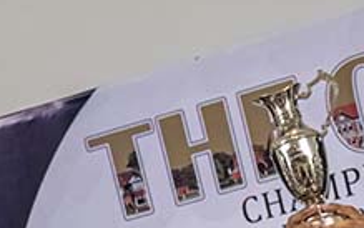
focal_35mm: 107
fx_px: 1062
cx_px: 445
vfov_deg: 11.5
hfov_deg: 18.4
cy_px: 391
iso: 8000
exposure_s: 1/200
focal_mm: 24
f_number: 6.3
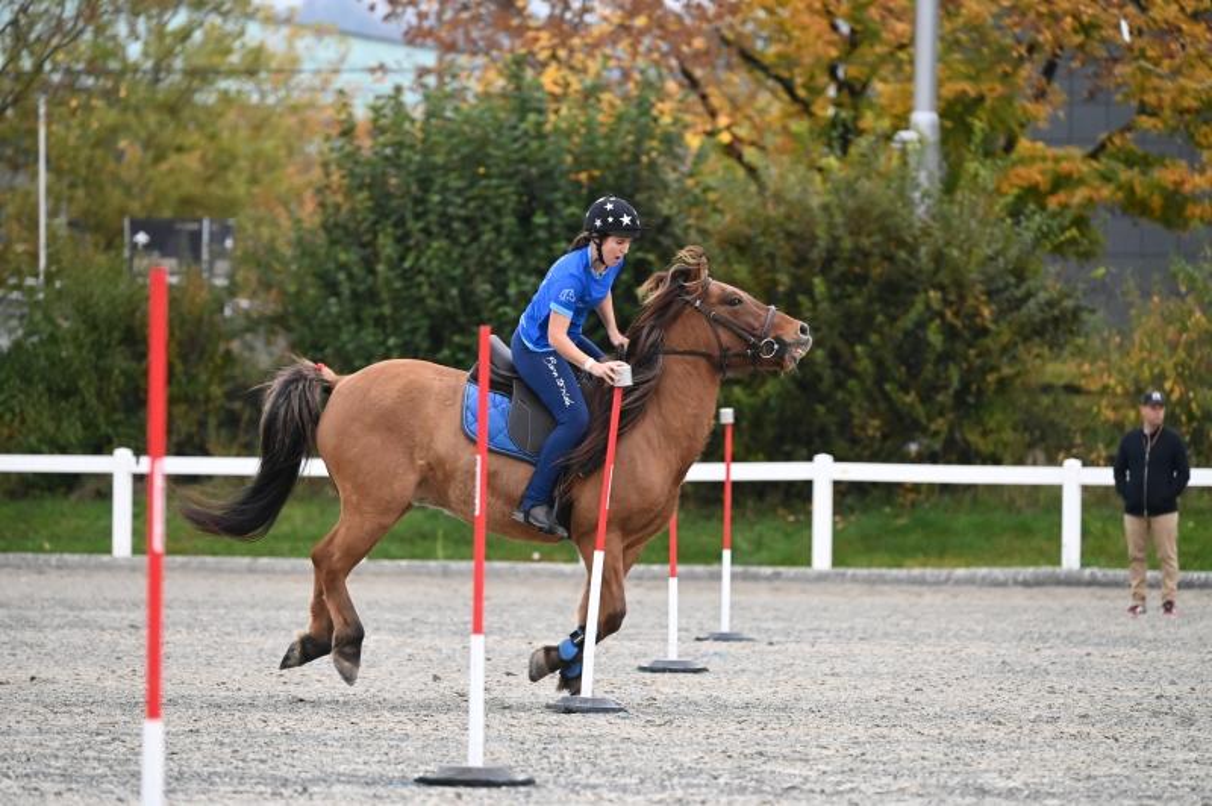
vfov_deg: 6.0
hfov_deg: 9.0
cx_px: 606
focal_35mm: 230
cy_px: 403
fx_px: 7737
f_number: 5.6
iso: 10000
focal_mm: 230
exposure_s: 1/1250
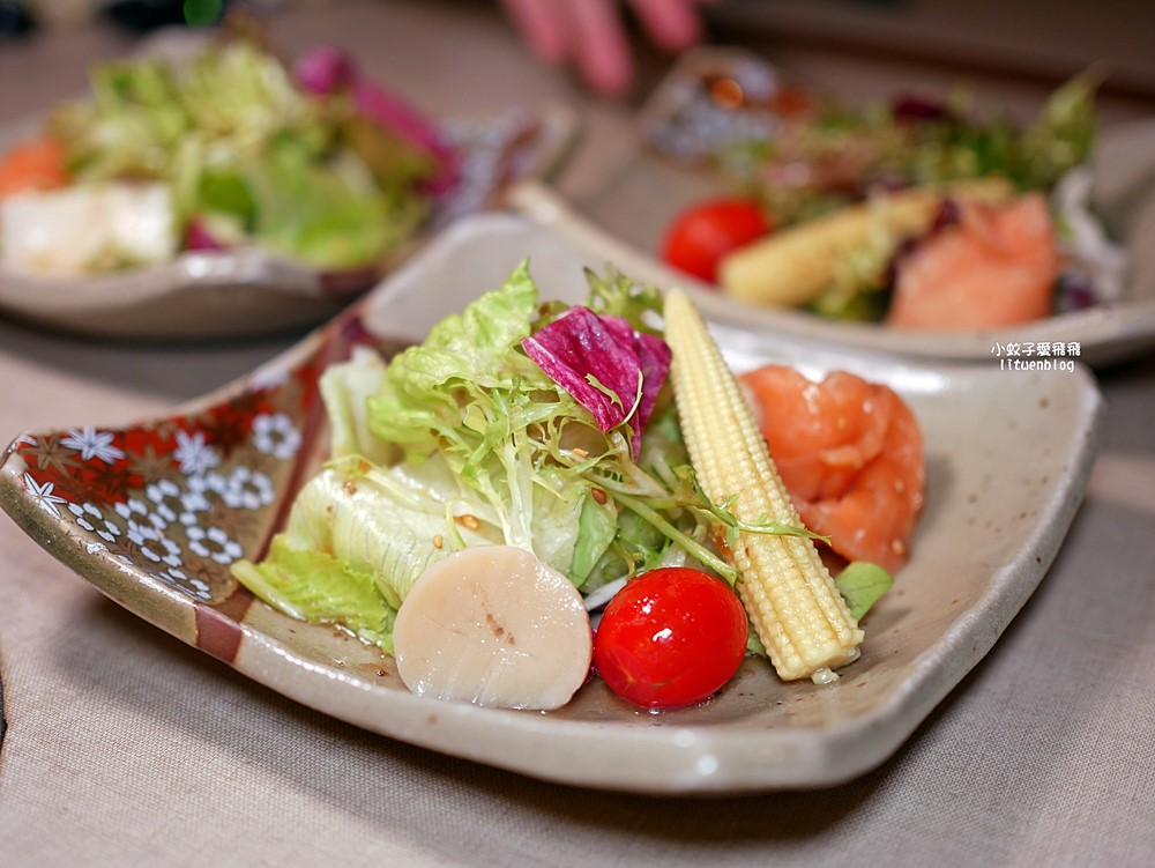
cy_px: 434
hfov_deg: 38.2
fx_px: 1669
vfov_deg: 29.1
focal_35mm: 50
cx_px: 578
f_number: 1.8
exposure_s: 1/160
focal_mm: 25
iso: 200
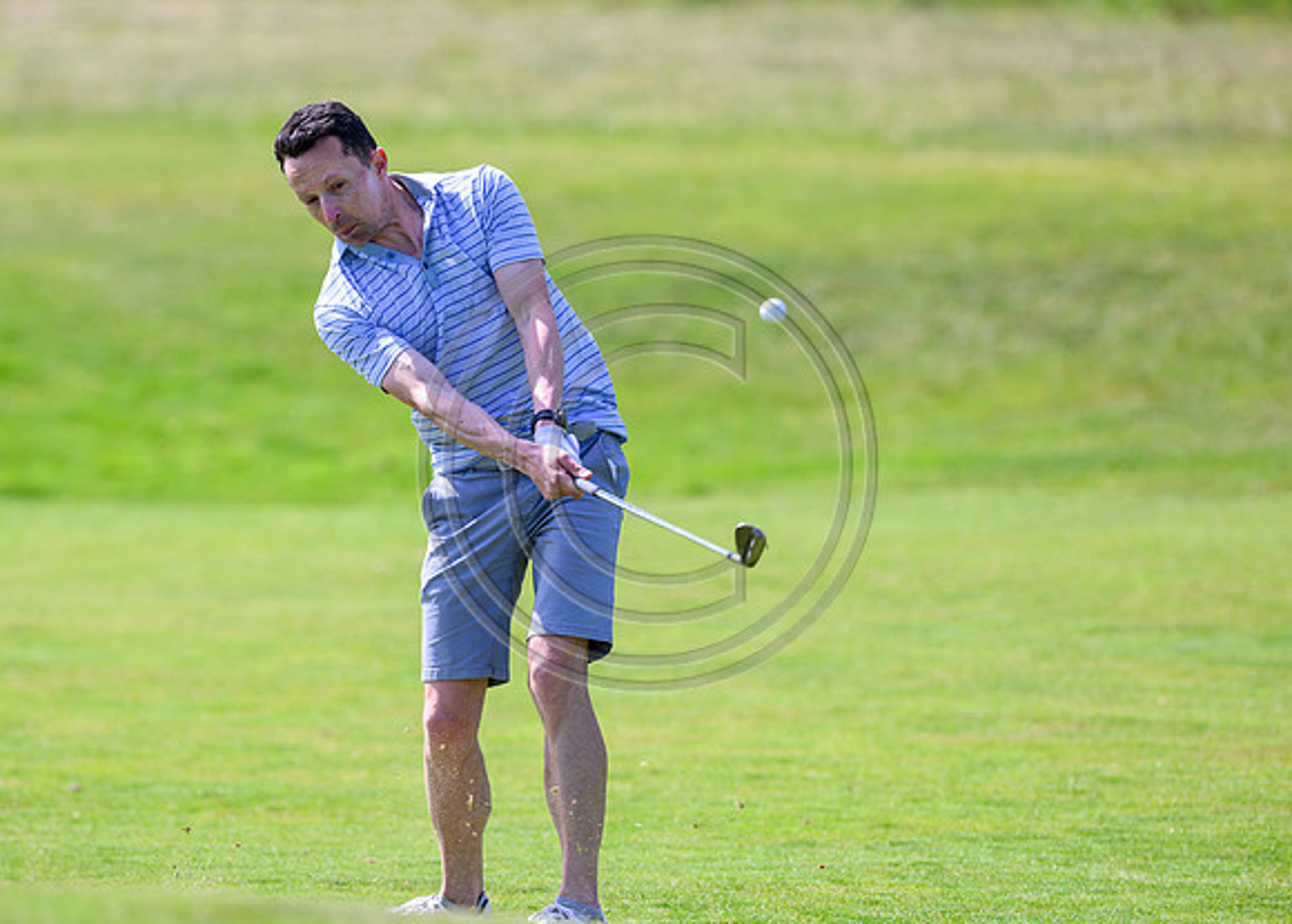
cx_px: 473
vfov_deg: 2.9
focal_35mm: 495
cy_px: 379
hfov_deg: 4.1
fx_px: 18192
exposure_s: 1/3200
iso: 500
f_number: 4
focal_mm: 400
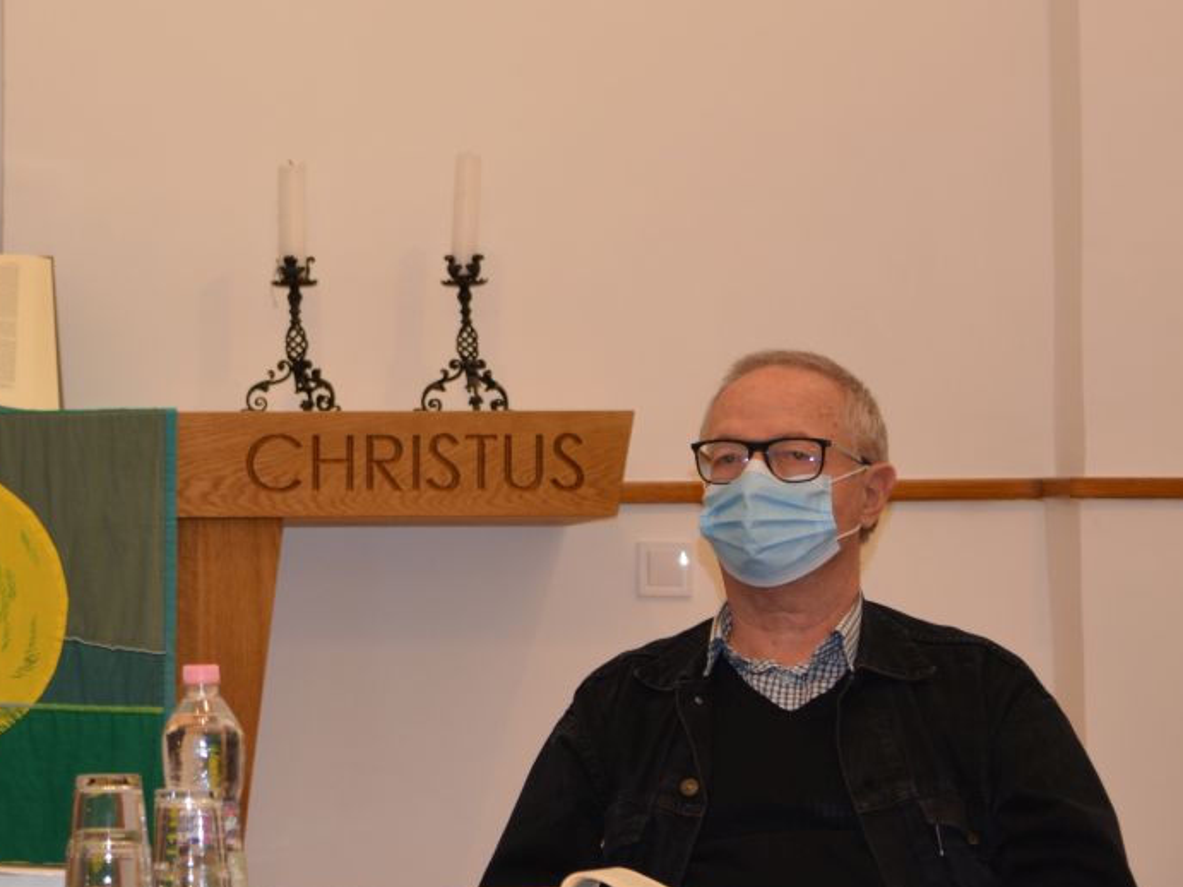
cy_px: 164
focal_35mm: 152
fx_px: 5194
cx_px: 104
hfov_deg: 12.9
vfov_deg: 9.7
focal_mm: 52
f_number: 5
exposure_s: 1/60
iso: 400
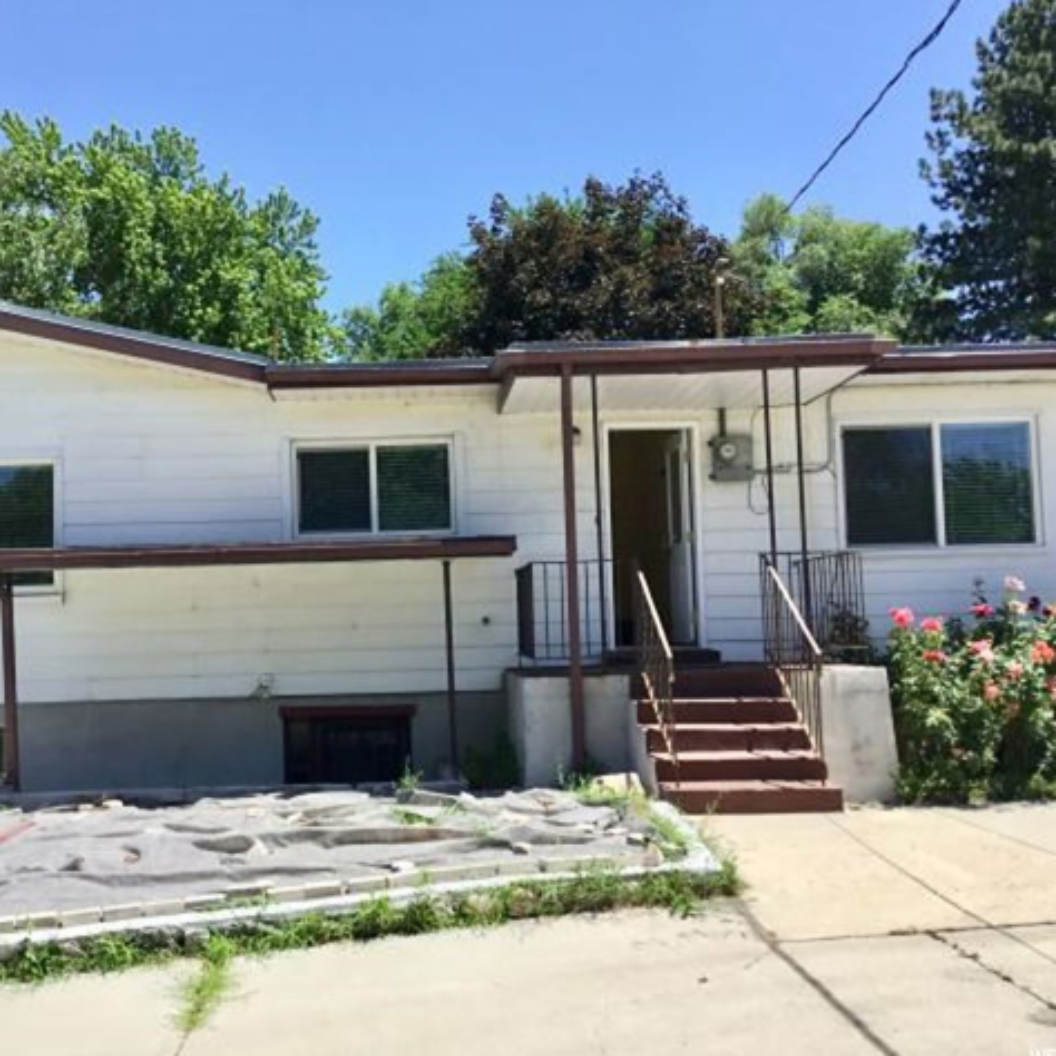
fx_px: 1277
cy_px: 530
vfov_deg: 44.9
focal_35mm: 37
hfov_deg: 44.5
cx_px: 388
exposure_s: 1/1199
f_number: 2.4
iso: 25
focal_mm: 3.3
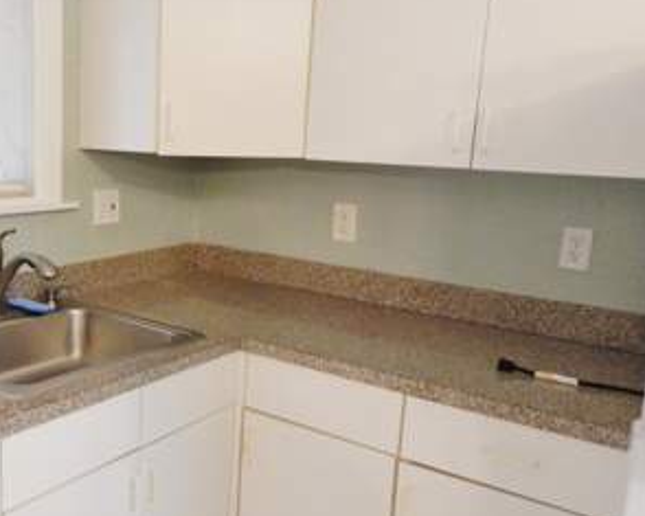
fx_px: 668
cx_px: 171
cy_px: 273
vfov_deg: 42.2
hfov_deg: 49.7
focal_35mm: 35
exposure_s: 1/30
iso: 400
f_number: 3
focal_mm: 4
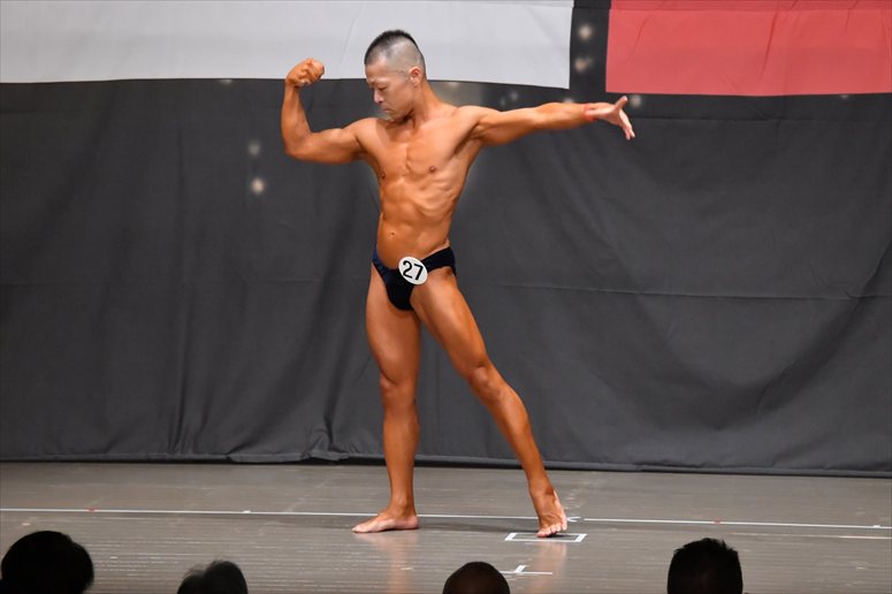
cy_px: 297
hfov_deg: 9.2
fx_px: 5572
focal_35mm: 225
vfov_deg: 6.1
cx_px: 446
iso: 6400
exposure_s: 1/400
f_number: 5.6
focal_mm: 150
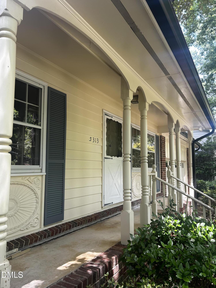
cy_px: 144
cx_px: 108
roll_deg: +0.3
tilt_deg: +6.9
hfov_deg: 53.1
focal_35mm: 26
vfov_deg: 67.3
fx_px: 216
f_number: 1.5
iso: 40
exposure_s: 1/121
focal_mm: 5.7
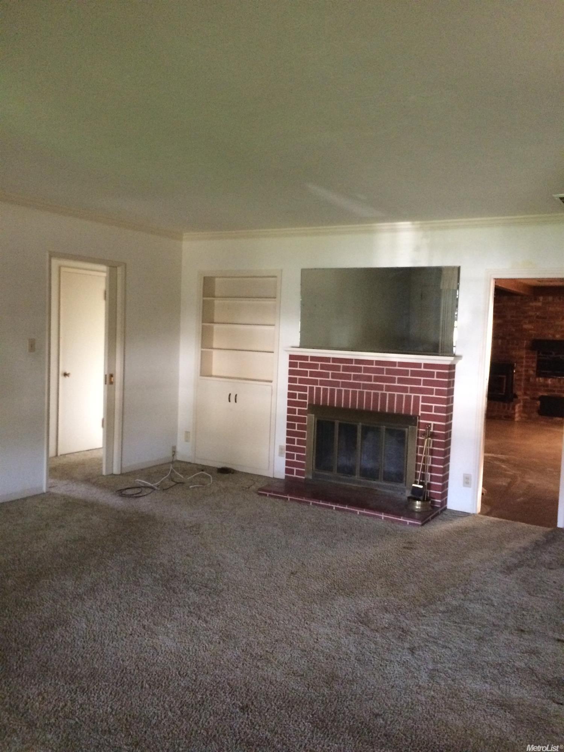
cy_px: 376
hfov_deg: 48.2
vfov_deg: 61.7
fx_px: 630
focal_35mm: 29
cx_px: 282
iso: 320
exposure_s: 1/25
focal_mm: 4.15
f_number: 2.2
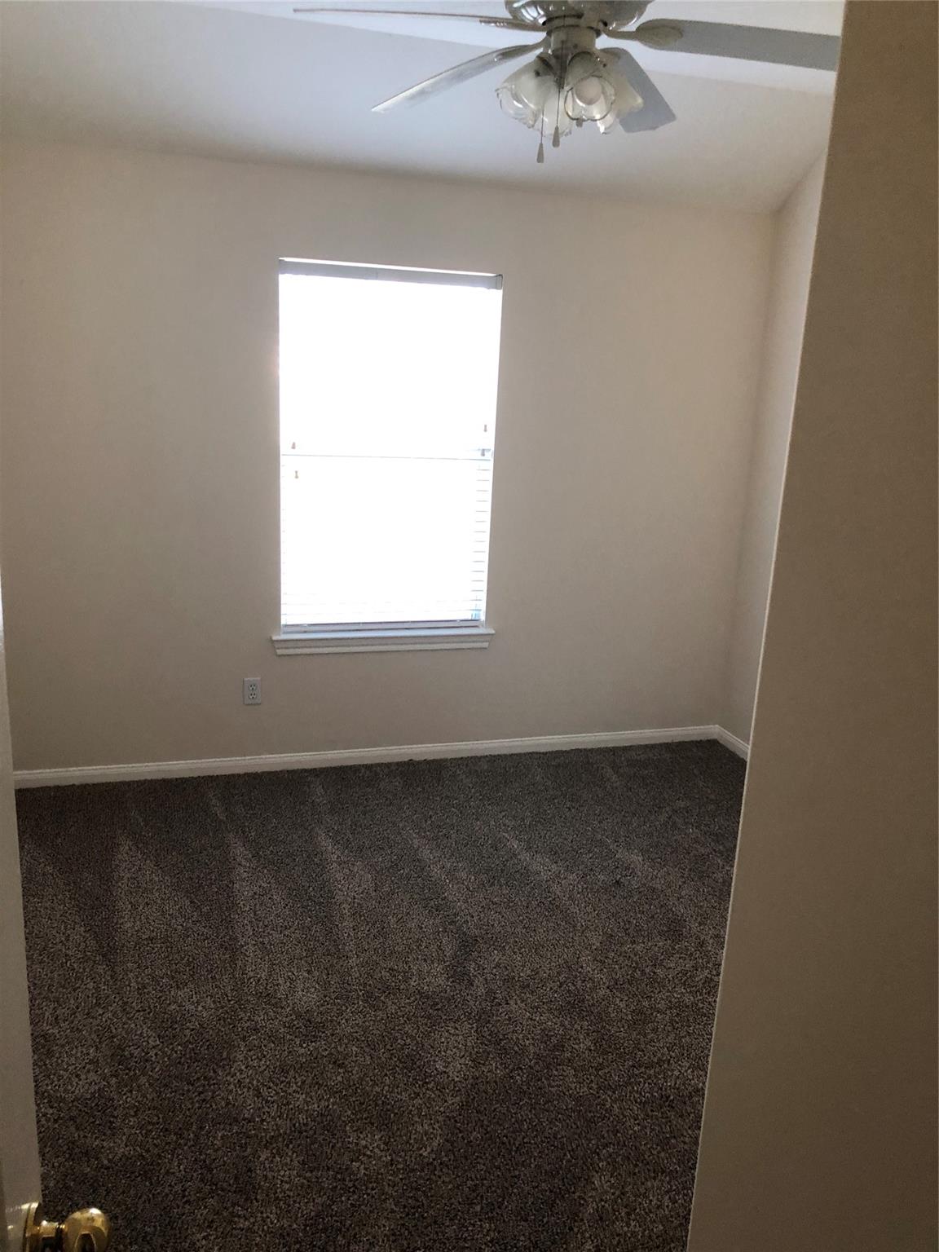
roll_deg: -2.7
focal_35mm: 28
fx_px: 1013
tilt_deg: -15.1
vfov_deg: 63.4
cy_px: 626
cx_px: 470
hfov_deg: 49.7
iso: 50
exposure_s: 1/15
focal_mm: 3.99
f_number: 1.8
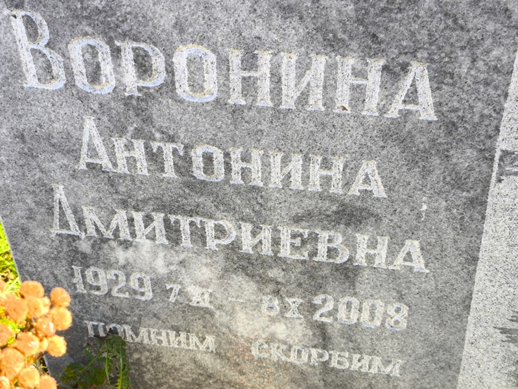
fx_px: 749
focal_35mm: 50
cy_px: 194
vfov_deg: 29.1
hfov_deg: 38.2
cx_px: 259
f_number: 1.7
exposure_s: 1/120
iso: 50
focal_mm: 4.71
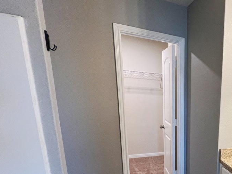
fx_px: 188
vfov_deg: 46.3
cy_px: 146
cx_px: 231
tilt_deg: -15.0
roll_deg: -4.5
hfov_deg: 51.2
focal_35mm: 28
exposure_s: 1/60
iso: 125
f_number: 1.8
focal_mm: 1.57
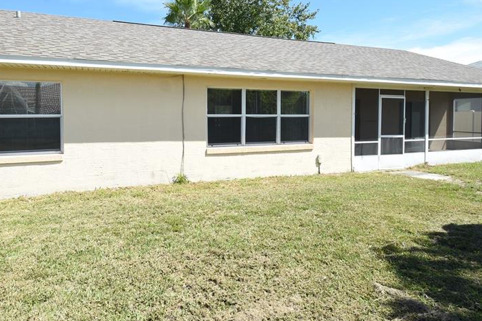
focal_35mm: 22
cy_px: 117
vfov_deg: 56.4
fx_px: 294
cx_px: 204
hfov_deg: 78.1
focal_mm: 10
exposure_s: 1/200
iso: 100
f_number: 7.1
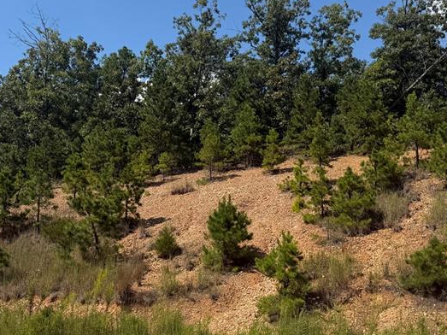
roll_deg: -1.4
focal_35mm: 47
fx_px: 607
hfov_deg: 40.1
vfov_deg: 30.8
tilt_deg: +7.4
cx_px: 166
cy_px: 185
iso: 80
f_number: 1.78
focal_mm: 6.76
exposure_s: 1/4673
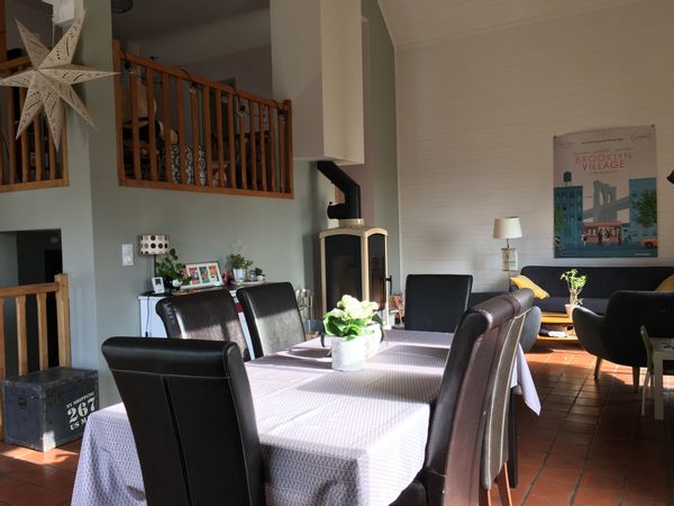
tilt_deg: +0.2
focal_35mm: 29
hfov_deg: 61.7
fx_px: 565
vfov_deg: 48.2
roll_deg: +1.0
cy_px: 253
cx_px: 337
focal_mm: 4.15
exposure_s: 1/50
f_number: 2.2
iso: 25
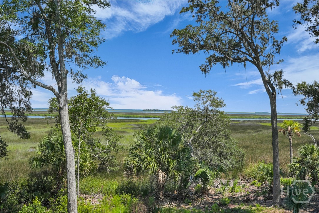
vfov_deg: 37.9
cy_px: 106
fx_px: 310
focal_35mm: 35
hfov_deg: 54.4
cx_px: 160
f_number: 9
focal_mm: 35
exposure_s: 1/800
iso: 320
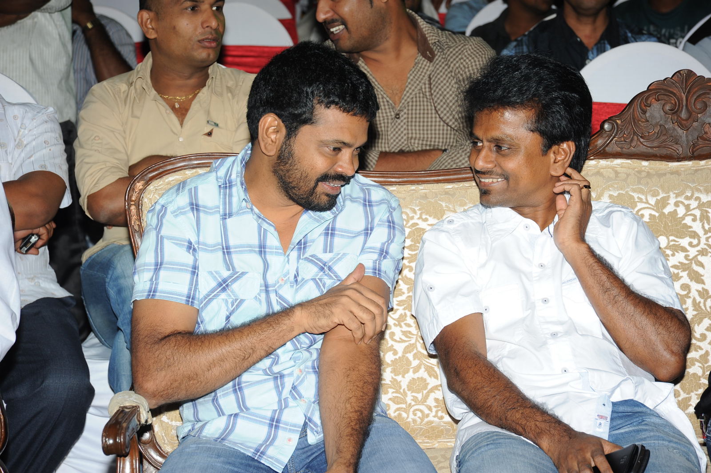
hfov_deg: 20.0
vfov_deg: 13.4
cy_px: 236
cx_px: 356
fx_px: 2013
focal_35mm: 102
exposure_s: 1/125
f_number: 7.1
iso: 400
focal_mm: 102
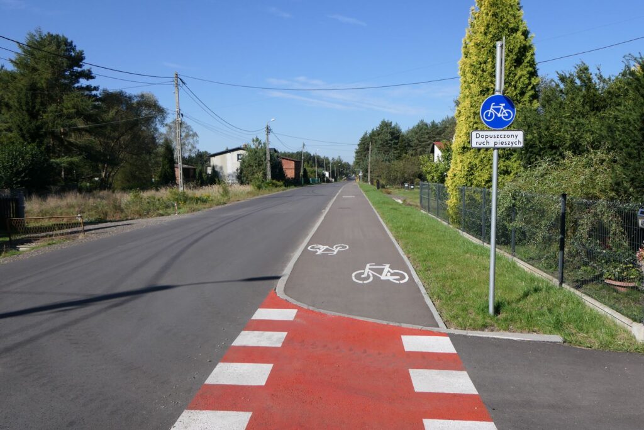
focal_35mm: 30
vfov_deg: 43.6
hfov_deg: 61.9
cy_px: 215
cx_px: 322
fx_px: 537
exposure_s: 1/1000
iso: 125
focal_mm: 10.9
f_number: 4
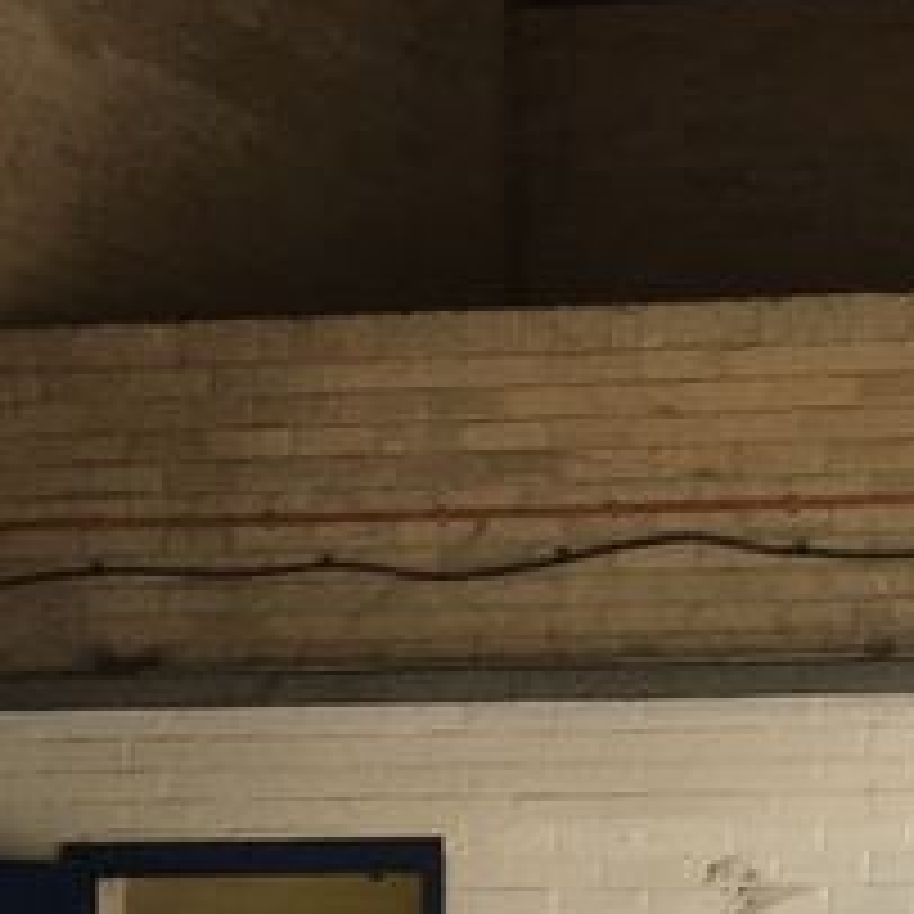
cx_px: 1418
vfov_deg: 12.2
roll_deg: -0.7
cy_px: 1105
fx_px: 4182
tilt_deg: +1.3
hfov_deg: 11.9
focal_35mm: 140
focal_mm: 4.15
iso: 40
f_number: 2.2
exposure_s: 1/100
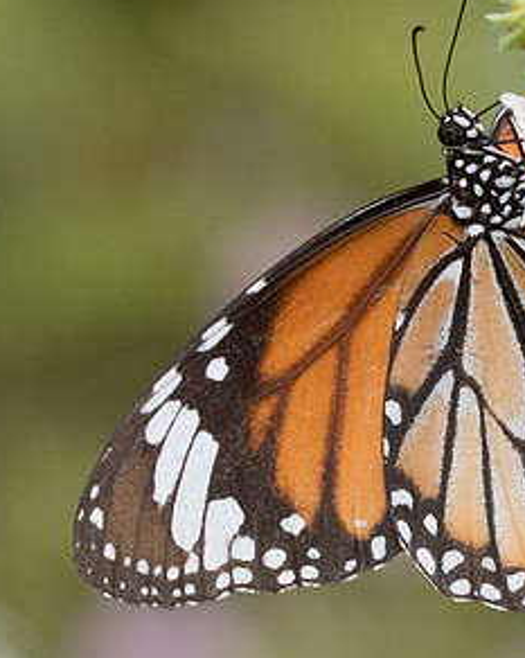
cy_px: 315
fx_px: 21437
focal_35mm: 1102
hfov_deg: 1.4
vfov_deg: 1.8
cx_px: 561
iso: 800
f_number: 6.3
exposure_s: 1/1250
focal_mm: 150
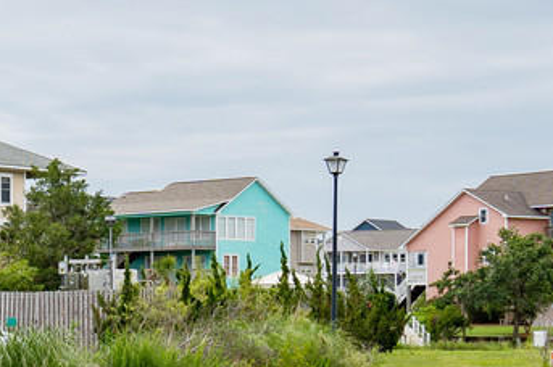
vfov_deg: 13.9
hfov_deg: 19.3
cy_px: 264
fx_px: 1504
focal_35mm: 98
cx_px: -158
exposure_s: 1/1000
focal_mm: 21
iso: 100
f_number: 4
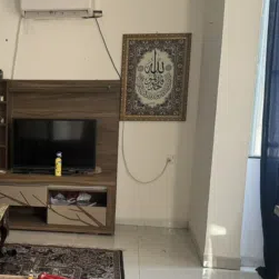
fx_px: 492
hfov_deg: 30.5
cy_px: 186
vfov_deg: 31.4
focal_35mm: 54
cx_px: 40
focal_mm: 6.76
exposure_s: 1/86
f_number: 1.78
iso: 200
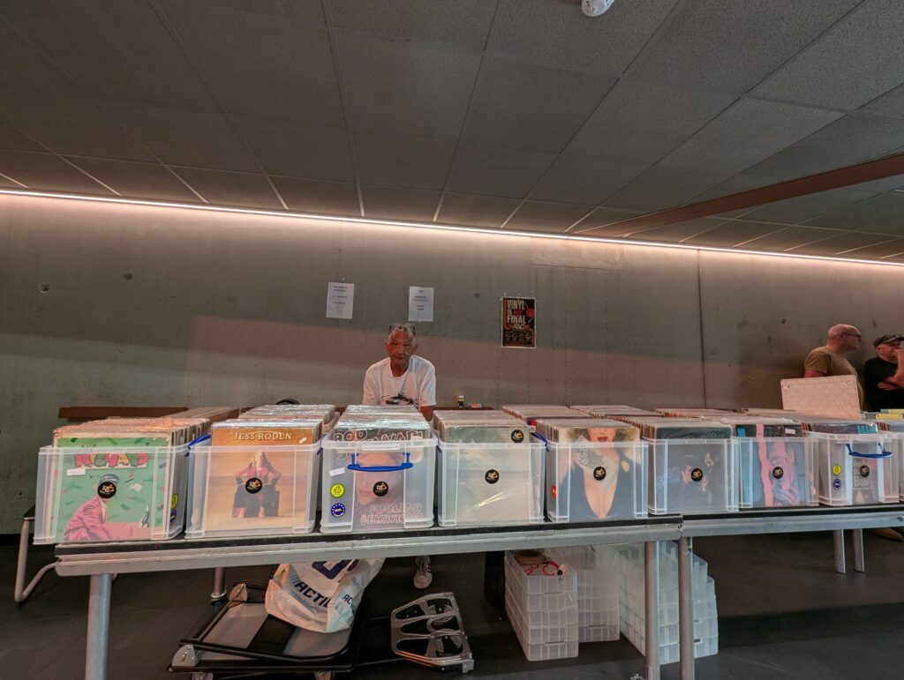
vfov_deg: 90.1
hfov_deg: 106.1
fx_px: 340
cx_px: 452
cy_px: 340
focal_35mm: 13
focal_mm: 1.95
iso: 107
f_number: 2.2
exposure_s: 1/23.2
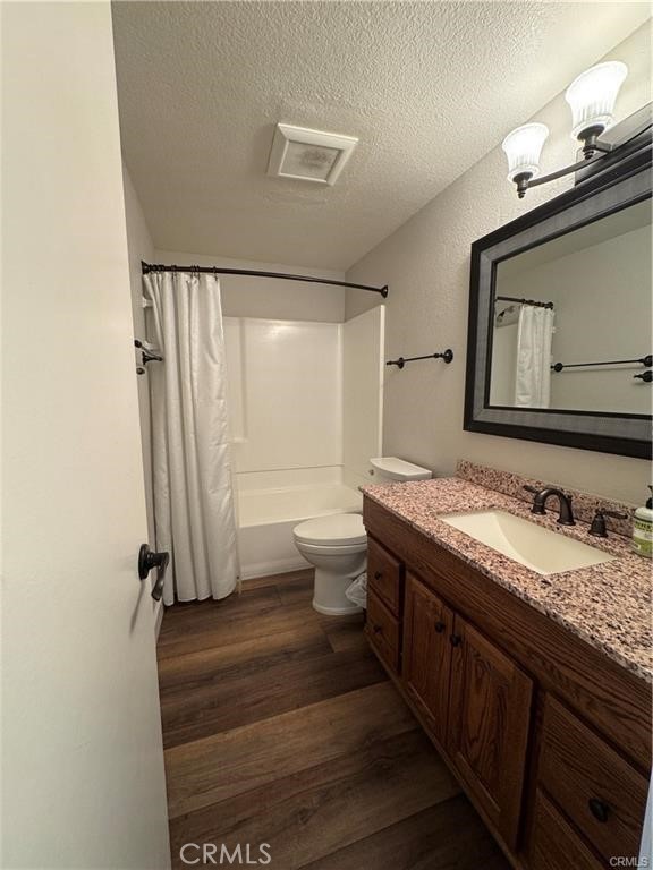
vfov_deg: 102.1
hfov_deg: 85.7
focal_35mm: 14
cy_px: 435
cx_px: 326
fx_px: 352
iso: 160
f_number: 2.2
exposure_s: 1/60
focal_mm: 2.22
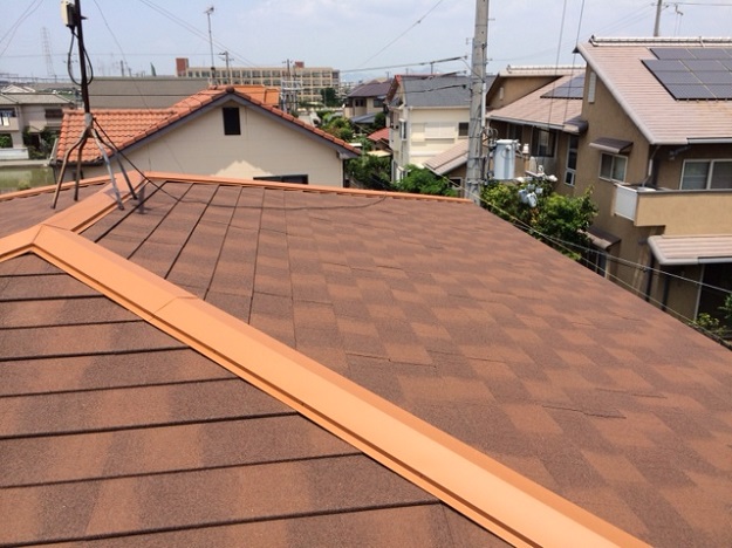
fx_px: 634
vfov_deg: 46.8
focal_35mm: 30
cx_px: 366
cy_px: 274
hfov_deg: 60.0
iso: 32
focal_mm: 4.12
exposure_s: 1/2160
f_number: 2.2
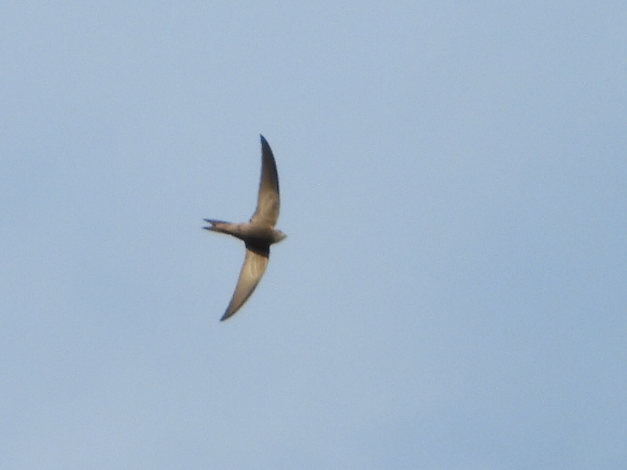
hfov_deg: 2.3
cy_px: 235
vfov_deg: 1.7
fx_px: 15577
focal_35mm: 860
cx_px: 314
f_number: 5.6
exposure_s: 1/500
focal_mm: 155
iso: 125
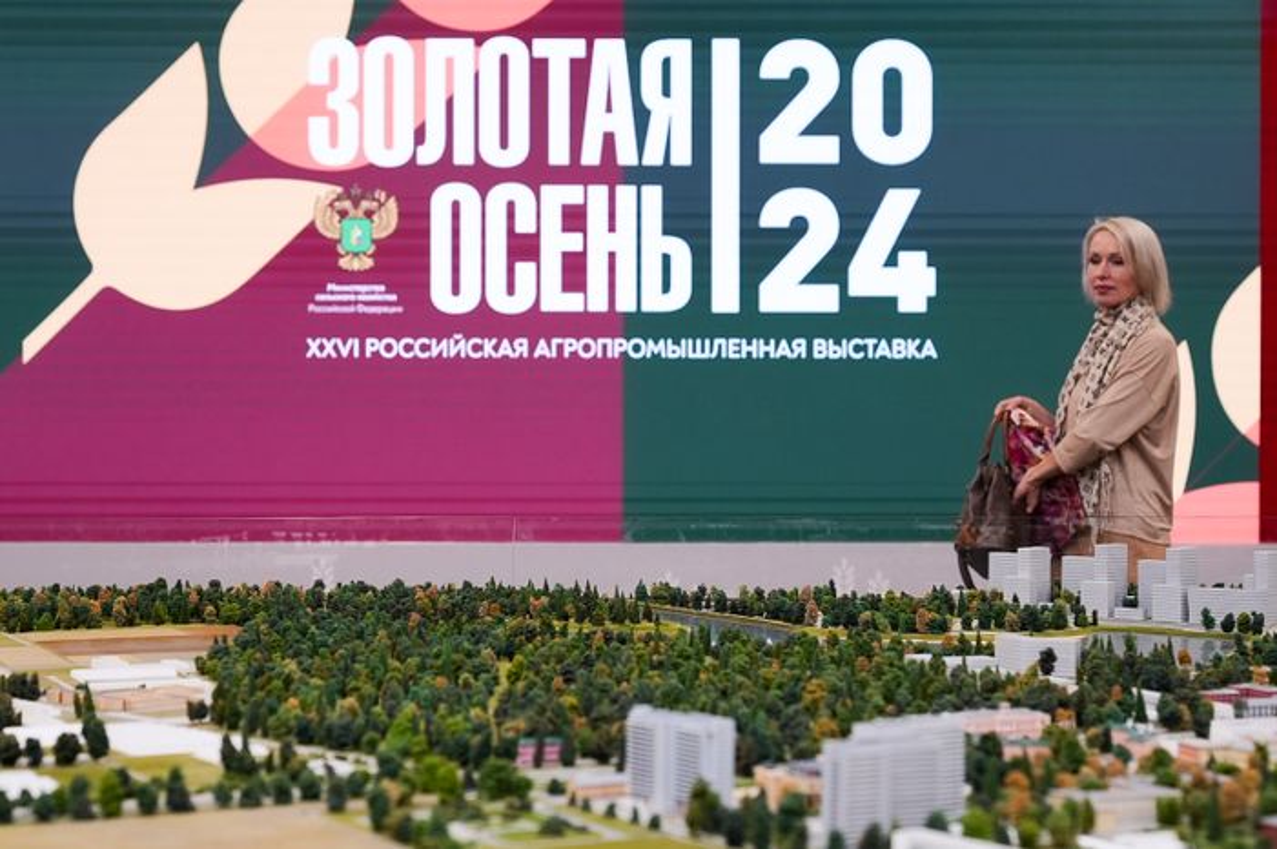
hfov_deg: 32.4
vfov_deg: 21.9
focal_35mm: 62
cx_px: 638
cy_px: 424
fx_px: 2197
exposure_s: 1/250
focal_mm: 62
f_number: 4
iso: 1000
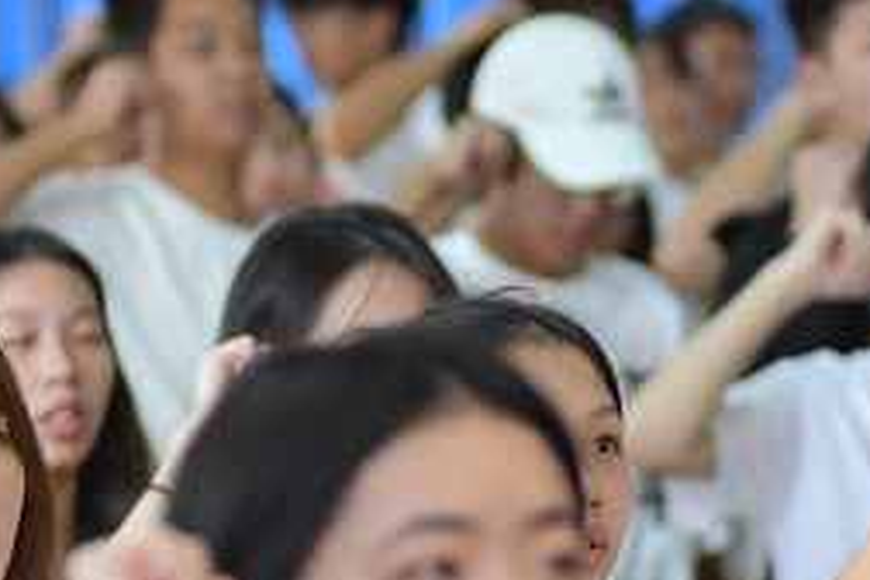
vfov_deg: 3.6
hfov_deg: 5.4
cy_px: 414
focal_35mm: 383
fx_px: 9255
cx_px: 1081
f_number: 2.8
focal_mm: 92
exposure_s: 1/320
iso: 2500
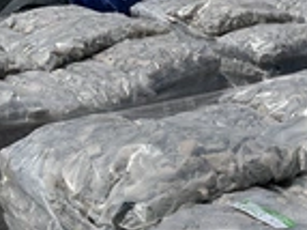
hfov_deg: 22.5
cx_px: 352
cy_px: 228
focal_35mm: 81
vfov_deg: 17.8
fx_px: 718
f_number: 1.8
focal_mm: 3
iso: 25
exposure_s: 1/4065
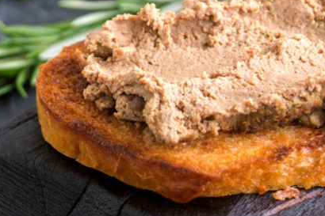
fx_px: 1861
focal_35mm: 206
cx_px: 98
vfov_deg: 6.6
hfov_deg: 10.0
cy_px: 50
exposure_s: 1/6
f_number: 5.6
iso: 200
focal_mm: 55
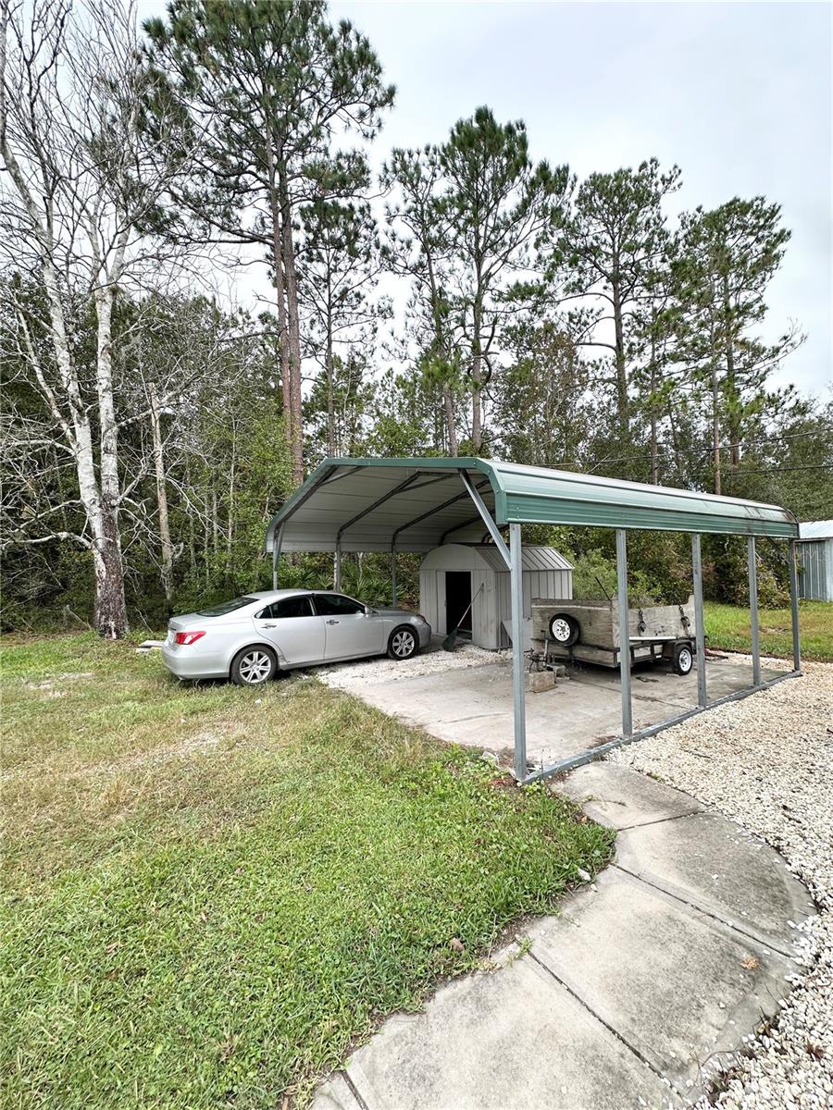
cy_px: 555
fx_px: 449
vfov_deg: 102.1
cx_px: 416
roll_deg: +0.3
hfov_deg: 85.7
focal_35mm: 14
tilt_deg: +1.9
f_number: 2.2
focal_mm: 2.22
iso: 40
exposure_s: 1/282
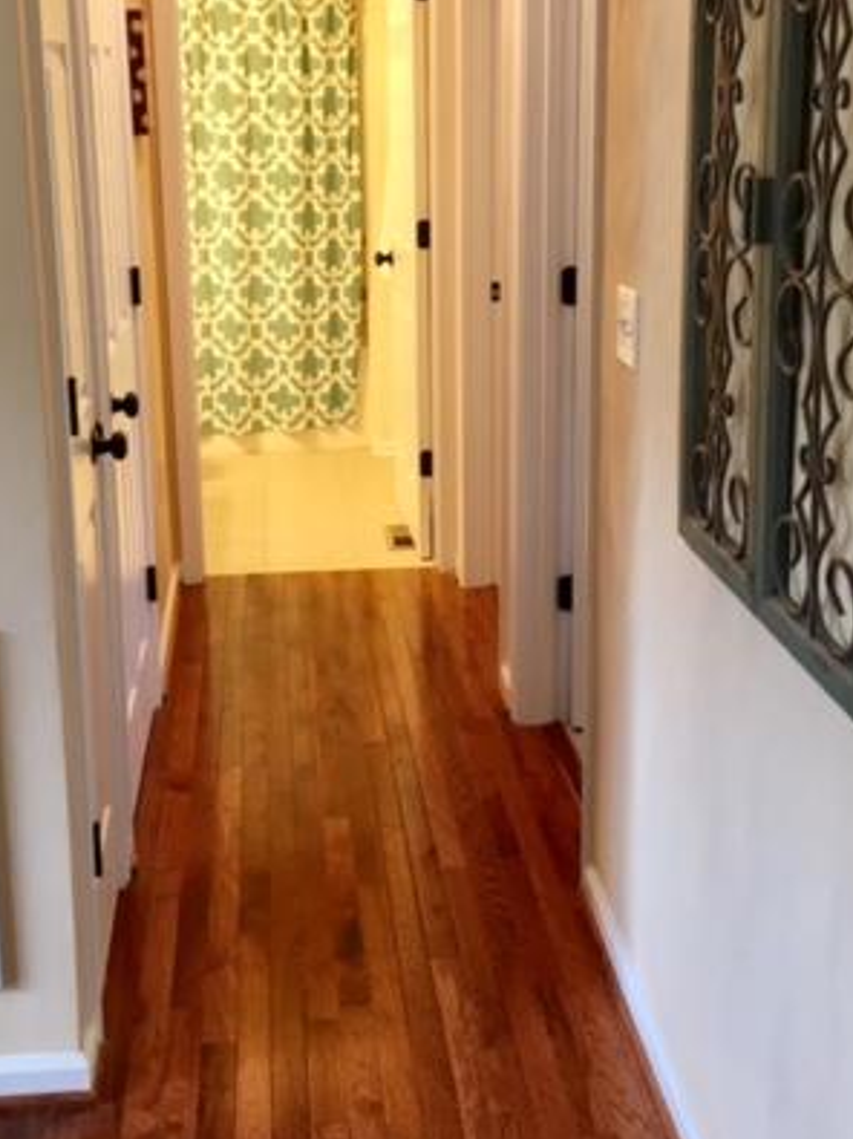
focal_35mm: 47
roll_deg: +0.6
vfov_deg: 40.3
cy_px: 458
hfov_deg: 30.8
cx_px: 386
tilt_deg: -13.1
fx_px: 1545
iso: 64
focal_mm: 4.15
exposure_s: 1/30
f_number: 2.2
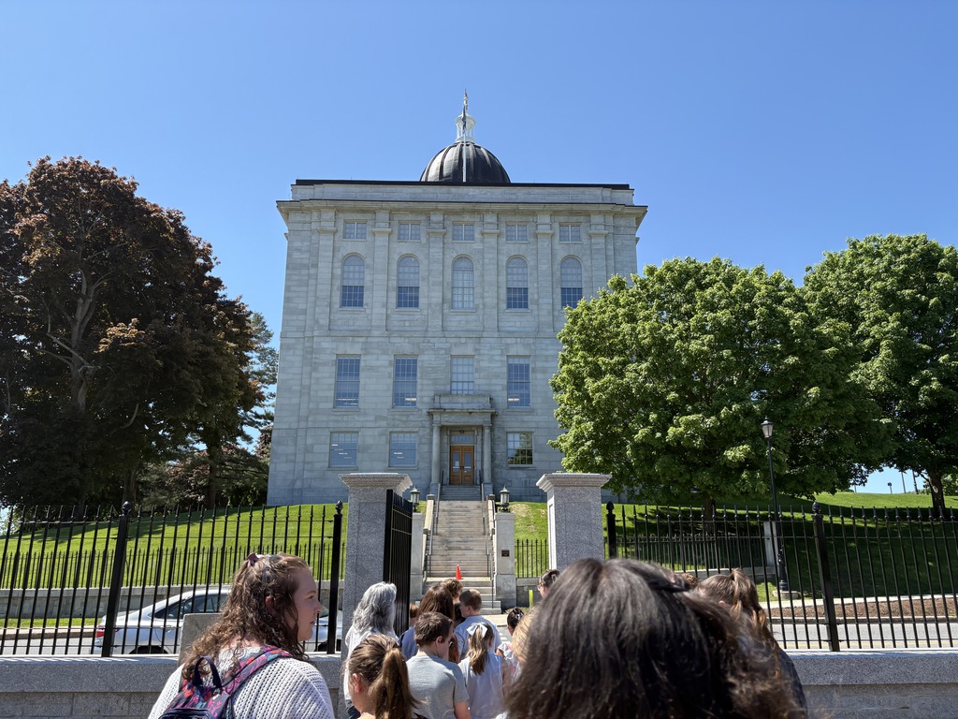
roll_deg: +0.8
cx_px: 479
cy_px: 360
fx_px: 720
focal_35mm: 26
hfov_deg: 67.3
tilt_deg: +16.0
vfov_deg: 53.1
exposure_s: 1/1799
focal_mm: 5.96
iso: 50
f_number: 1.6
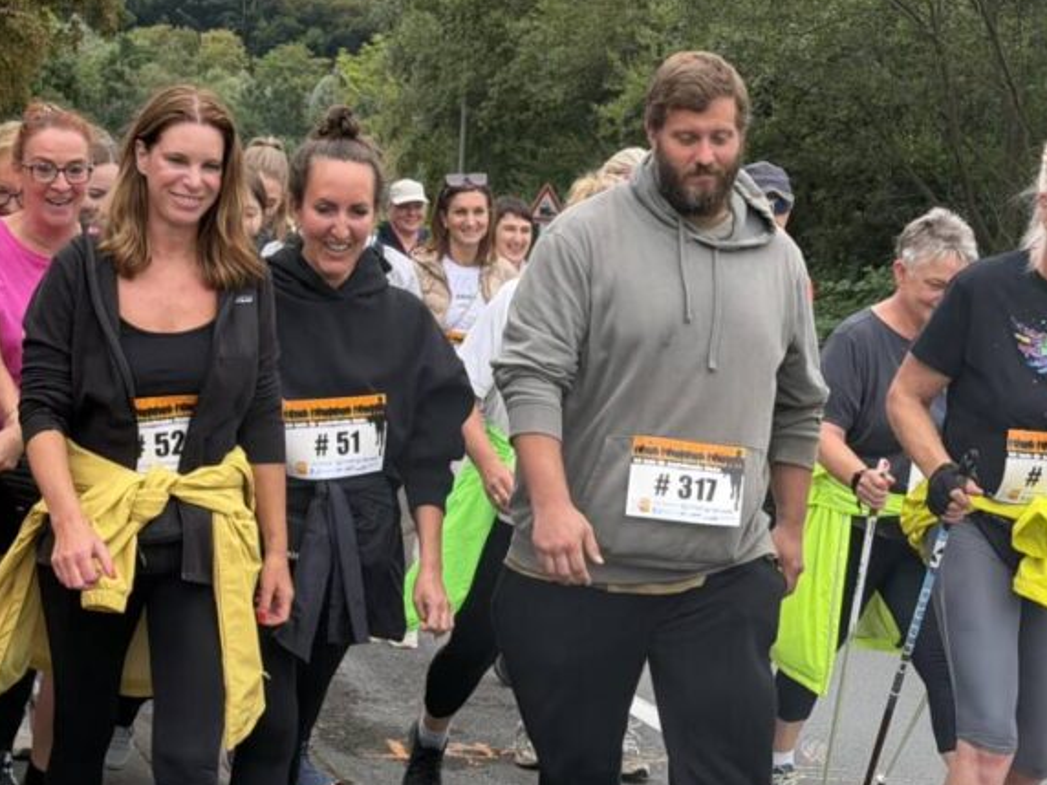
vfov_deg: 17.2
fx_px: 2601
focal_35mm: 86
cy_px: 397
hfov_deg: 22.7
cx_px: 403
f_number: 1.78
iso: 64
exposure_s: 1/819
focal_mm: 6.76
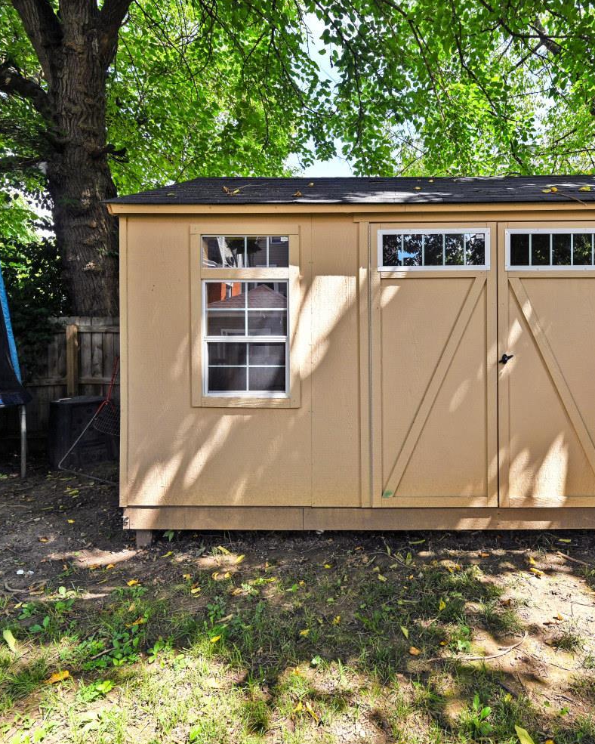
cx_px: 399
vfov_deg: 80.4
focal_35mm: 20
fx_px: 440
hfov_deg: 66.2
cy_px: 372
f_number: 5.6
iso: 125
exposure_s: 1/125
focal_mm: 14
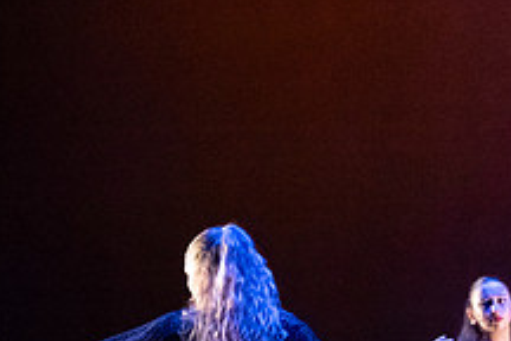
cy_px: 446
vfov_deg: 5.6
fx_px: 3435
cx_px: 247
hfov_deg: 8.5
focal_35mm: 242
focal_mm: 75
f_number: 3.5
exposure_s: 1/320
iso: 4000
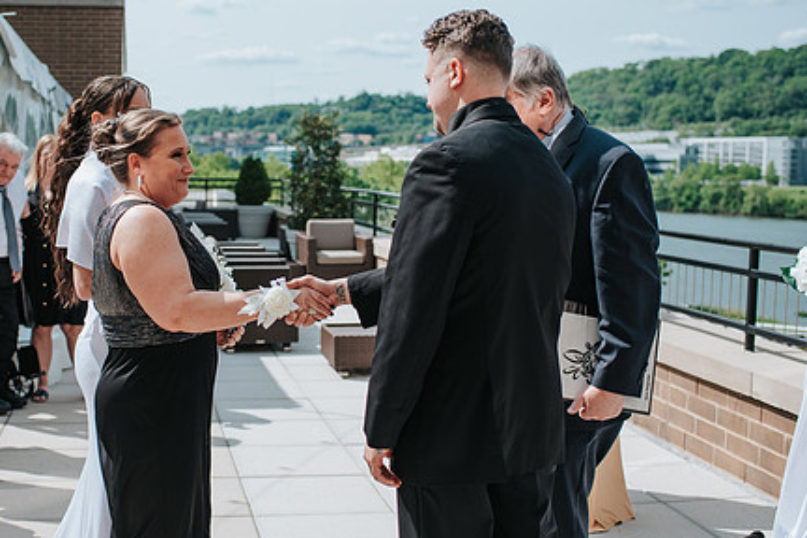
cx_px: 270
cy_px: 268
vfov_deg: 25.5
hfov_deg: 37.1
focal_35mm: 53
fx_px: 1188
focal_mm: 35
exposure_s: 1/1600
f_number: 3.2
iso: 100
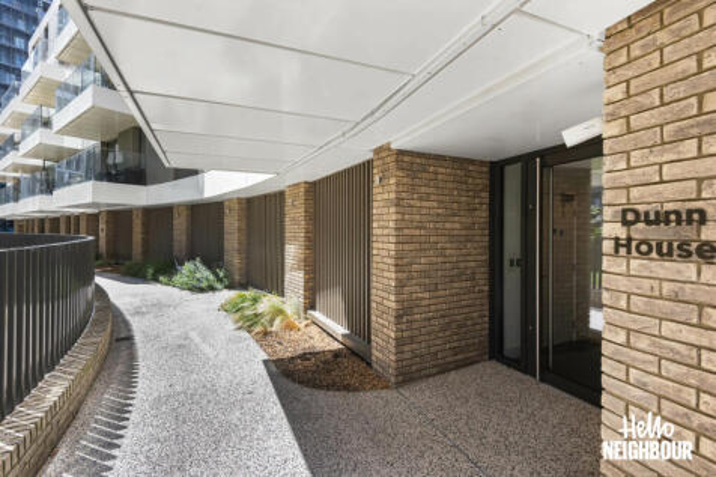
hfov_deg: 96.8
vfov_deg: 73.7
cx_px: 358
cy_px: 238
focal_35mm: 16
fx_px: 318
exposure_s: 1/400
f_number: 8
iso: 800
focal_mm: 16
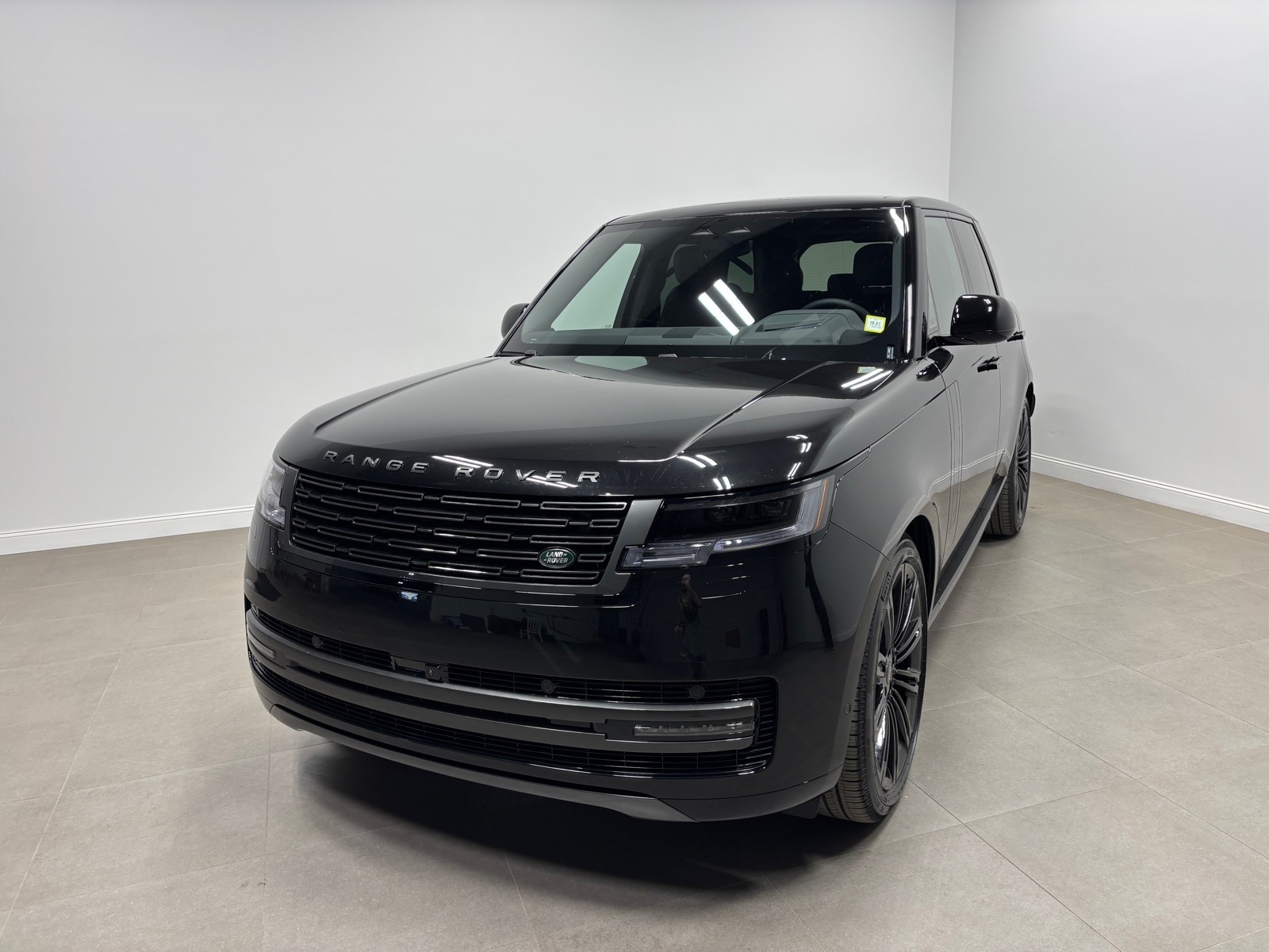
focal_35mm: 26
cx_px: 634
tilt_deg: -13.1
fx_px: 953
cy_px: 476
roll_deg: +1.2
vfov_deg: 53.1
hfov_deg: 67.3
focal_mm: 5.96
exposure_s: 1/120
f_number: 1.6
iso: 32
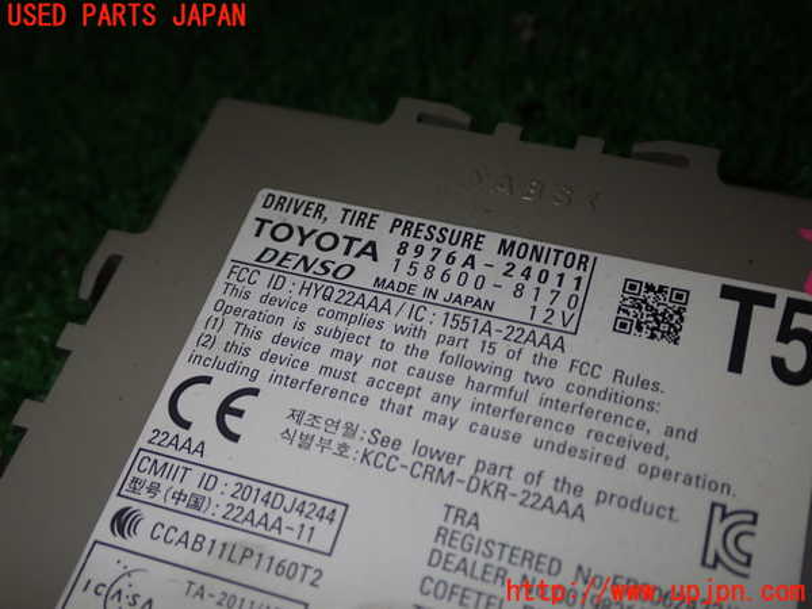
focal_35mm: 44
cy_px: 304
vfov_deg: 32.9
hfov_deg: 42.9
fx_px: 1032
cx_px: 406
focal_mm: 7.84
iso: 200
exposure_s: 1/40
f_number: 9
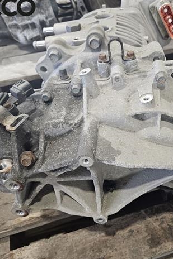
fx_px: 238
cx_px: 107
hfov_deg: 39.7
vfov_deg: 57.2
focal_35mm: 33
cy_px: 131
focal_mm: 5.4
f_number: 1.8
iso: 160
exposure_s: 1/100
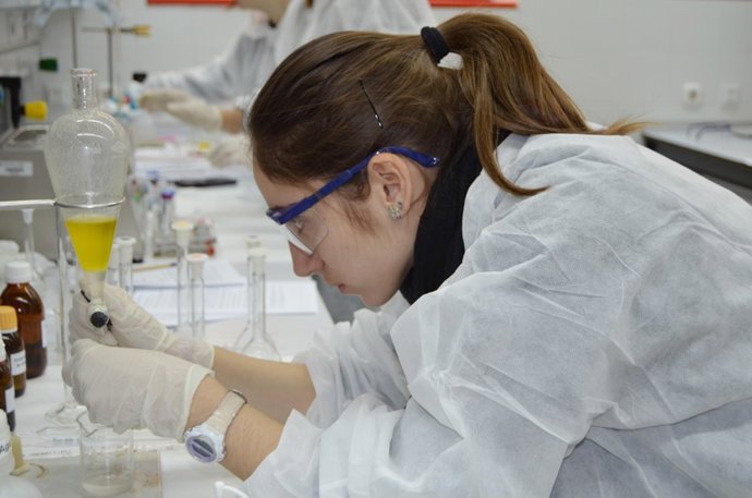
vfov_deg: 23.7
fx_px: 1188
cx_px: 376
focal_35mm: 57
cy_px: 249
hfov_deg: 35.1
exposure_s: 1/60
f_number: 4.8
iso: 640
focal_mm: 38
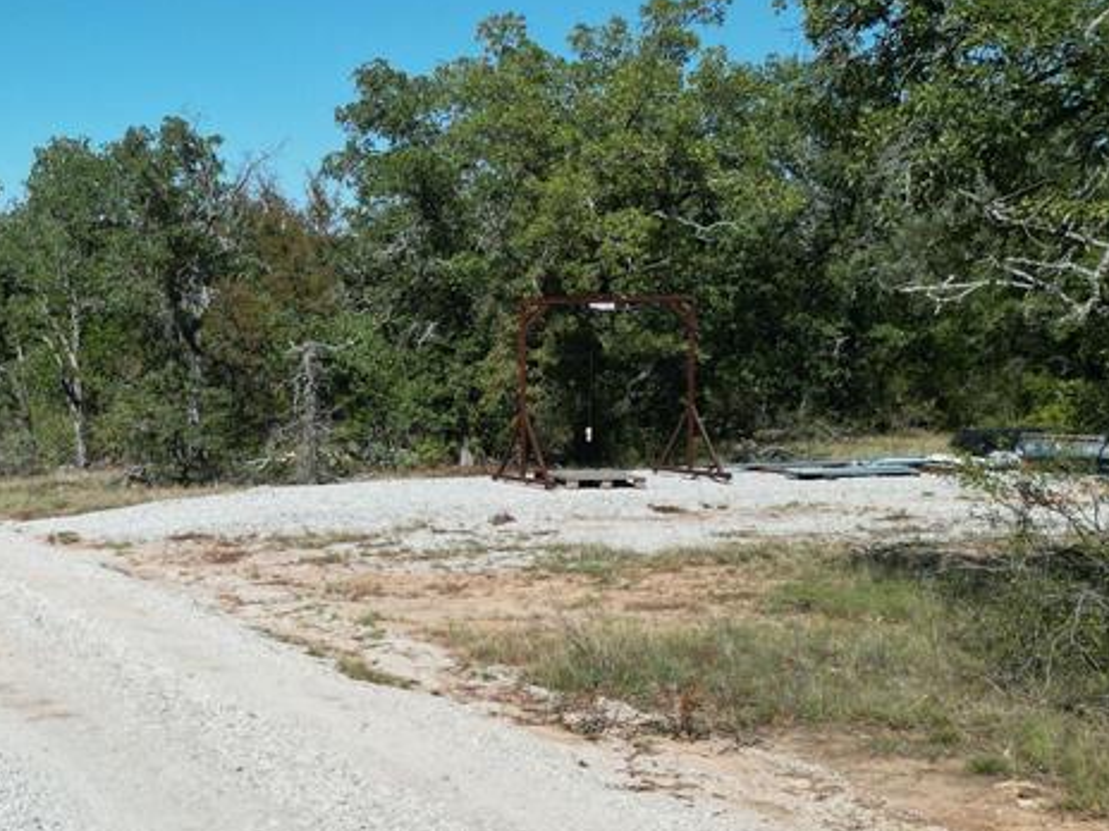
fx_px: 1698
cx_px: -86
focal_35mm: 53
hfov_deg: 32.2
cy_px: 504
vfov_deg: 27.5
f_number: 1.7
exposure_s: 1/4000
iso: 140
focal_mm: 6.72
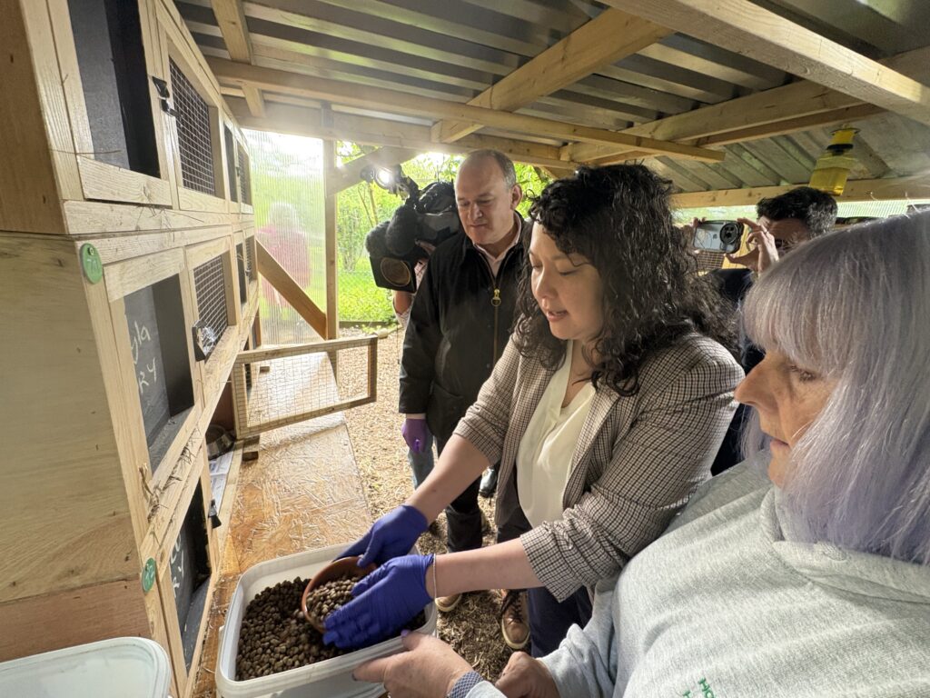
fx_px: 376
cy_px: 349
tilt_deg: -16.3
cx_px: 465
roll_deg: -5.2
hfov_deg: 102.1
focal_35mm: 14
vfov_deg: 85.7
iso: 400
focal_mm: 2.22
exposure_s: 1/60
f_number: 2.2
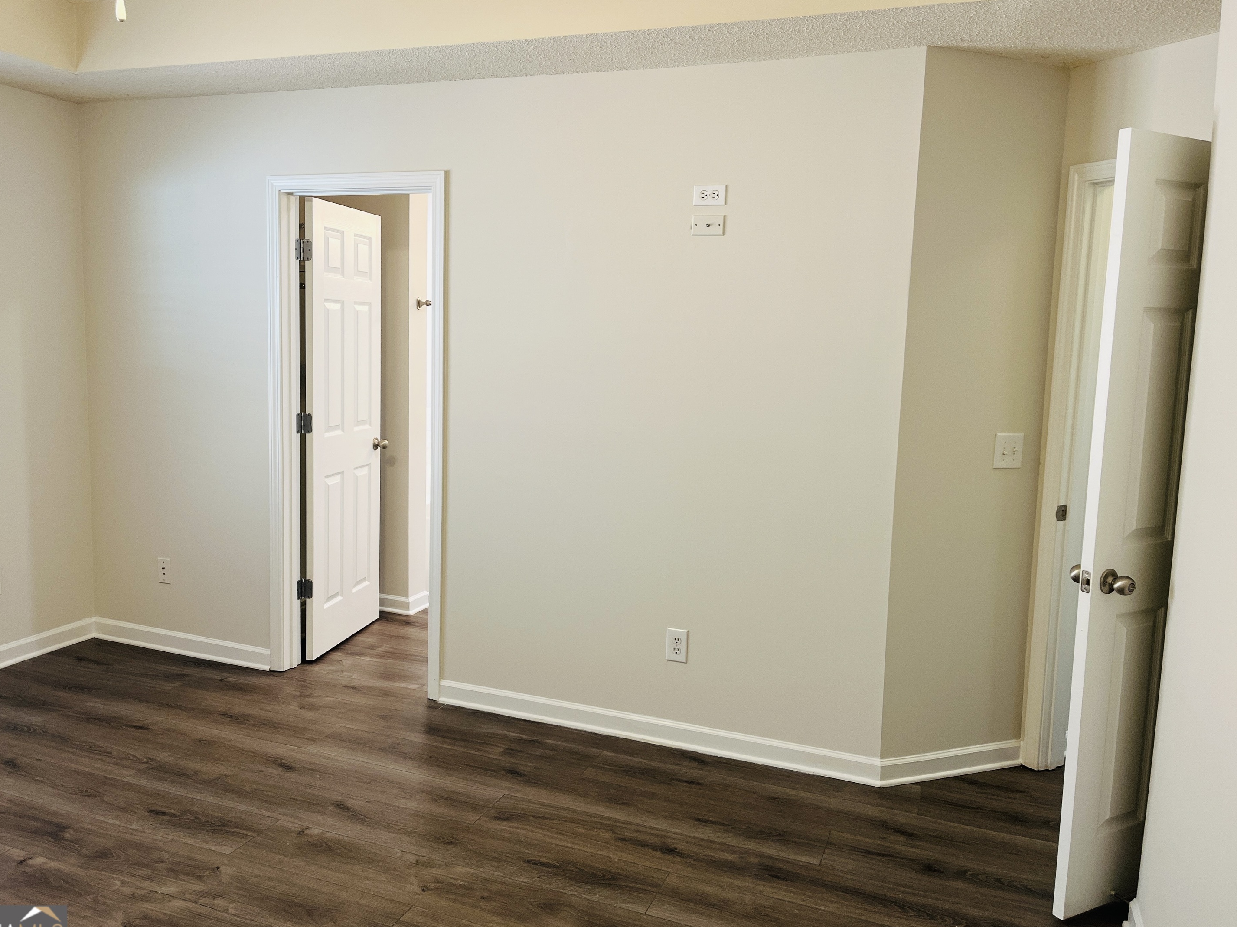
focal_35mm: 28
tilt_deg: -7.2
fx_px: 1000
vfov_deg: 49.7
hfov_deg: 63.4
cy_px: 456
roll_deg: -0.8
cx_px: 584
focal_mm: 5.1
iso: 64
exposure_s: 1/60
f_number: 1.6
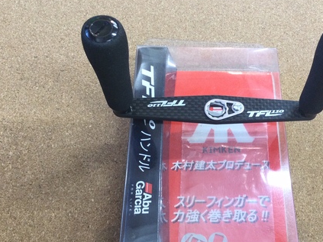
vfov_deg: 32.8
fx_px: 410
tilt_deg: -63.7
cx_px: 207
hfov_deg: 42.5
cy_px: 136
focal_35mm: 44
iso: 80
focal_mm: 3.3
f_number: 2.4
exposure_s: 1/30
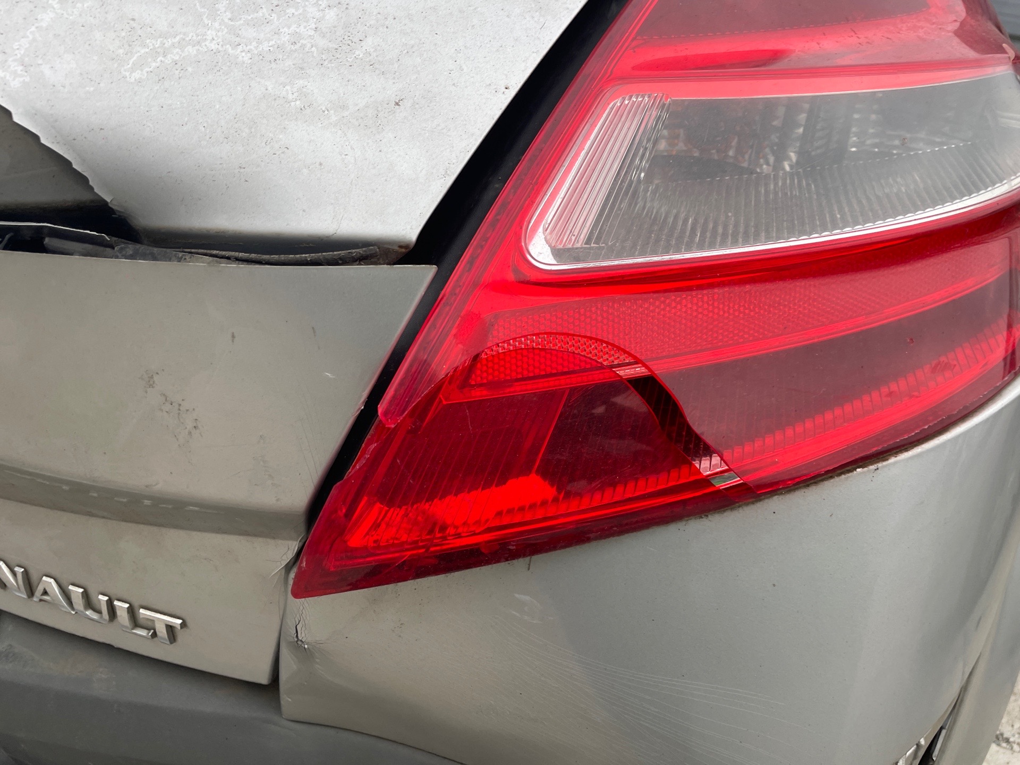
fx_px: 766
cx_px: 510
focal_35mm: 26
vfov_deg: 53.1
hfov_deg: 67.3
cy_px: 382
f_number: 1.6
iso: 32
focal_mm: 4.2
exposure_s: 1/121
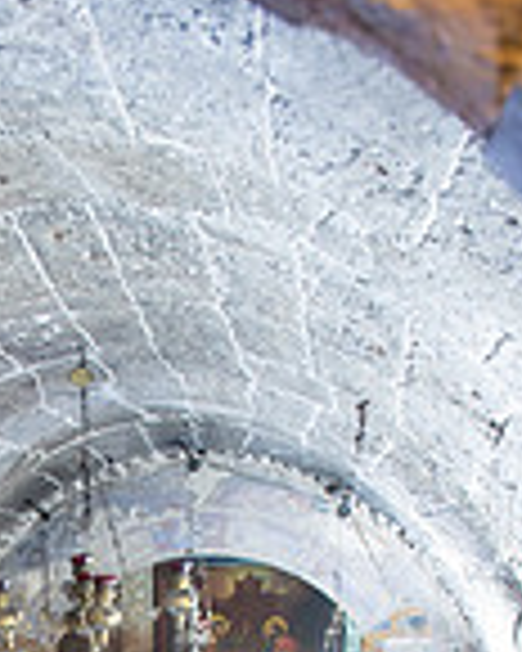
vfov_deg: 23.1
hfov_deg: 20.8
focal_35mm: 70
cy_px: 913
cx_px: -45
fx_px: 1352
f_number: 2.8
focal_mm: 24
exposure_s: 1/15
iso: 1600
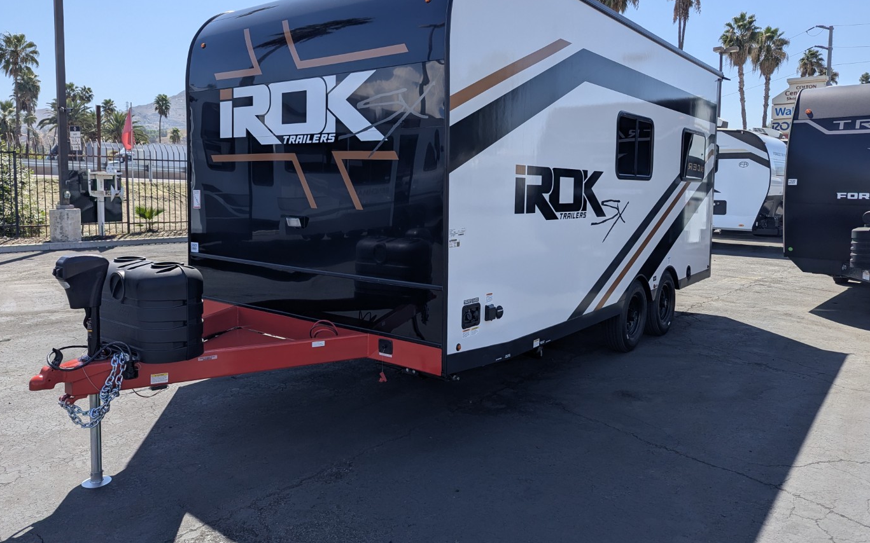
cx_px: 438
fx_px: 616
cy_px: 228
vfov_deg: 47.4
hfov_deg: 70.4
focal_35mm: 26
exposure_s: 1/1887
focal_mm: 6.81
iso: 47
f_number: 1.85
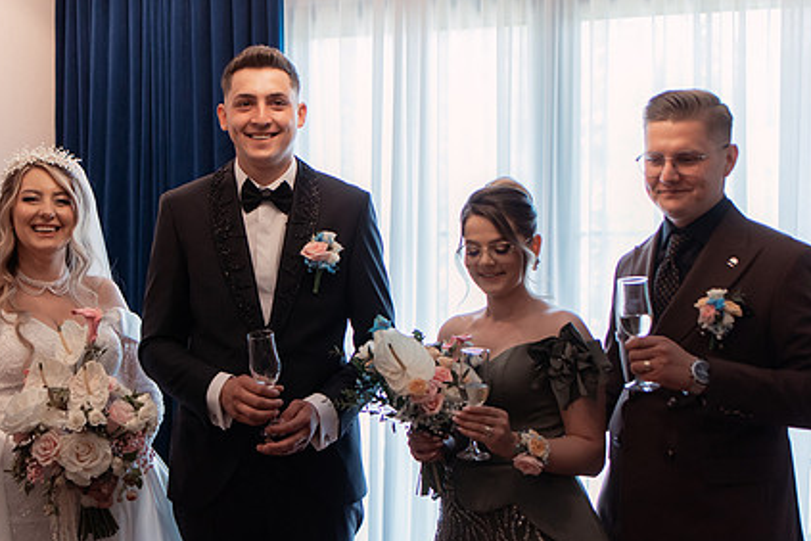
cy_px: 275
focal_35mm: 48
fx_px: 1081
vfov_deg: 28.1
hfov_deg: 40.8
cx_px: 299
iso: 1000
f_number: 2.8
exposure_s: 1/400
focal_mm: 35
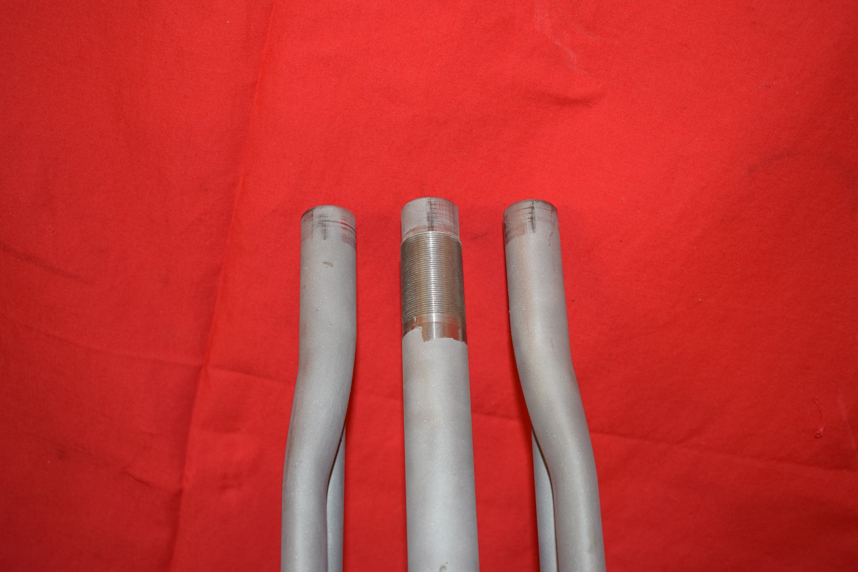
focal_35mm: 51
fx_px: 1216
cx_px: 429
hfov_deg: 38.9
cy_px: 286
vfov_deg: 26.5
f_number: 5
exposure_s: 1/100
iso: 1250
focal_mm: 34
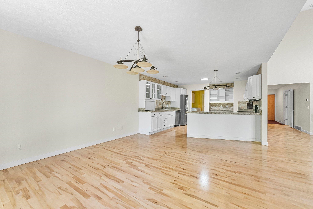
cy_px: 104
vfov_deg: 78.9
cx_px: 156
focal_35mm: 15
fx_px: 127
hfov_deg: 101.9
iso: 1600
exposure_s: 1/100
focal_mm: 14.6
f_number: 6.3
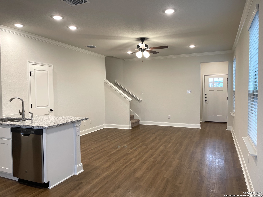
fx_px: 198
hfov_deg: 67.3
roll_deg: +0.2
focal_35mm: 26
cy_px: 98
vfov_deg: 53.1
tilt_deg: -3.4
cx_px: 132
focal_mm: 5.1
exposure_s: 1/120
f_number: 1.6
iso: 125
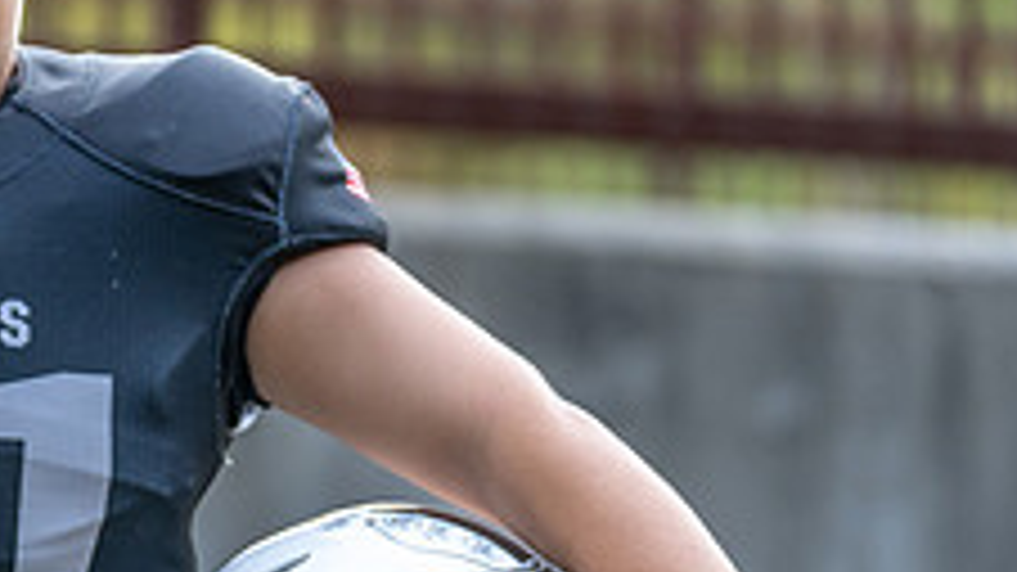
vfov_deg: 3.2
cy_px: 372
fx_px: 10353
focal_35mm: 384
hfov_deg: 5.6
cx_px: -68
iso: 500
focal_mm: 143
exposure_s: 1/320
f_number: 2.8
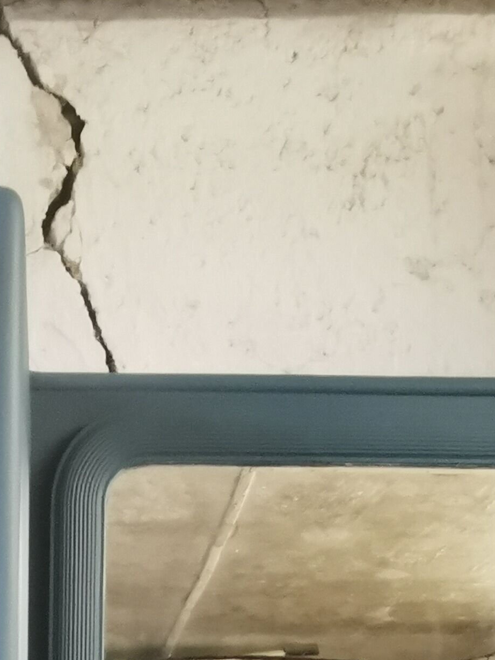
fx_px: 1430
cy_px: 1053
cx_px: 35
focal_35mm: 75
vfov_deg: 21.0
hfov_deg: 19.2
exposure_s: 1/20
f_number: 2.2
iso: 640
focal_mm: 2.26
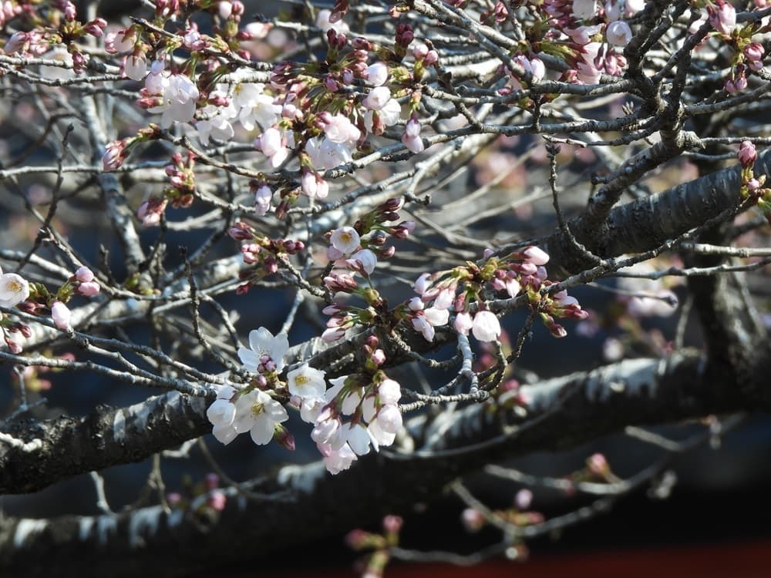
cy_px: 289
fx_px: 12250
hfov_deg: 3.6
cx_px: 386
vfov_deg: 2.7
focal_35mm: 550
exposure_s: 1/320
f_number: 5
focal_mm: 98.1
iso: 100
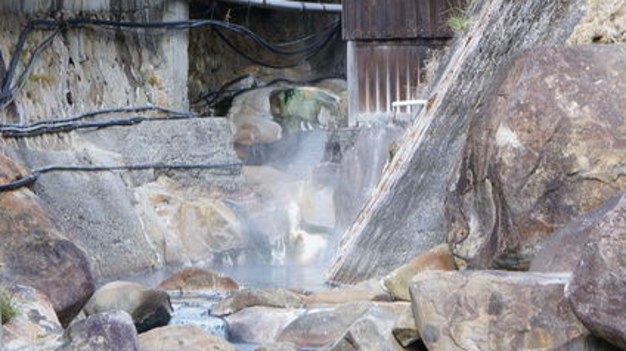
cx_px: 320
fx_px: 2356
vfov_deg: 8.5
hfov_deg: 15.1
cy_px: 88
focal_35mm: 142
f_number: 5
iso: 250
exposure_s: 1/80
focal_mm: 47
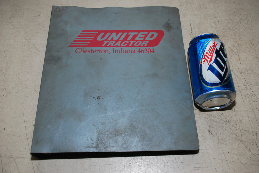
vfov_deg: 37.0
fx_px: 259
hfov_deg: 53.1
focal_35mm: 36
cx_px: 130
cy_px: 86
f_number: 5
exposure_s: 1/60
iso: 200
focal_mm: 24
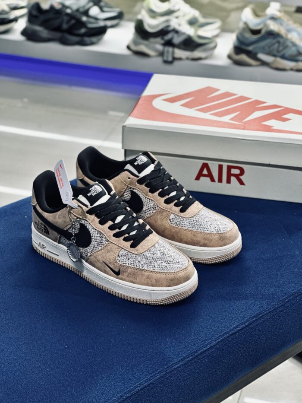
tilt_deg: -28.6
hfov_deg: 19.1
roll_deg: -1.2
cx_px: 151
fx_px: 895
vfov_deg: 25.3
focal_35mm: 77
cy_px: 202
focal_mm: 9
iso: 200
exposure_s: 1/100
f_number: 2.8
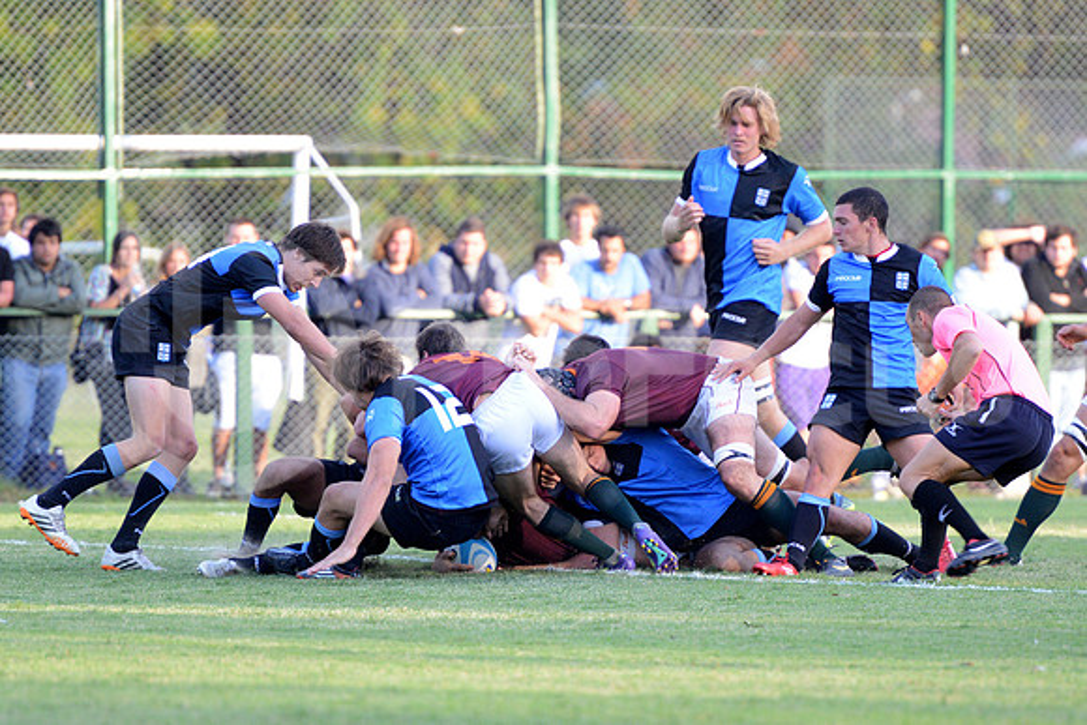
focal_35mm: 270
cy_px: 362
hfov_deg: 7.6
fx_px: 8154
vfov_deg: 5.1
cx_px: 544
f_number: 4
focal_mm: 270
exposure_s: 1/500
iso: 1600
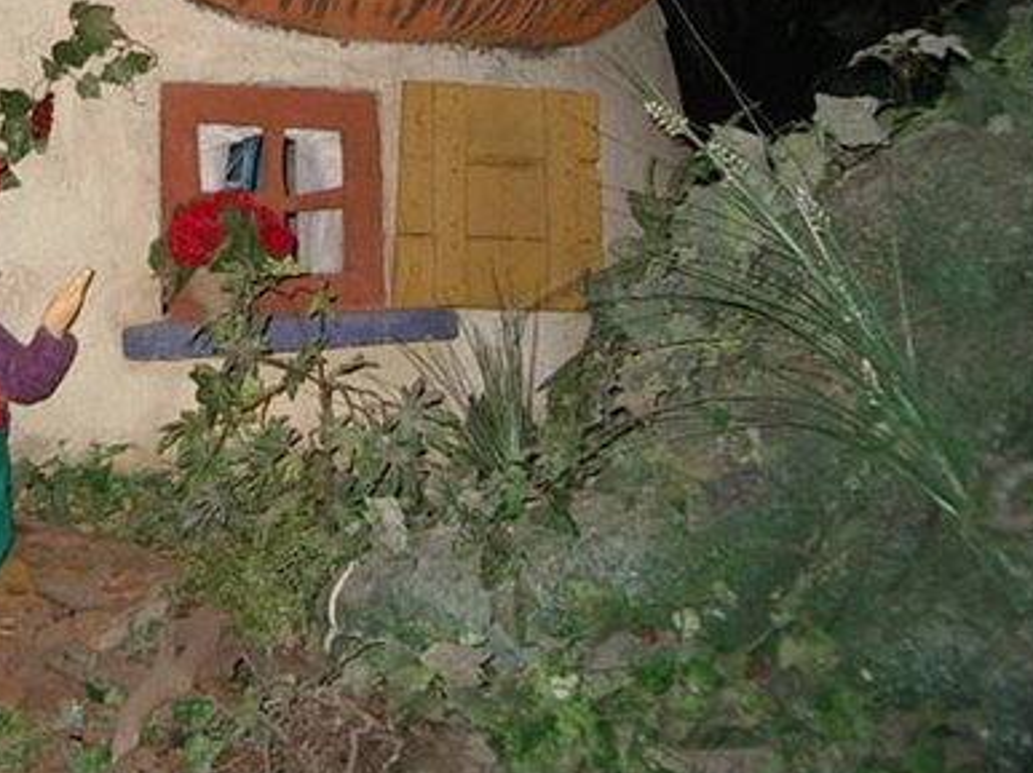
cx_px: 32
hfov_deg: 24.1
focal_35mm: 78
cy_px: -8
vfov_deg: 18.4
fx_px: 2326
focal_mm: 5.8
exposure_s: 1/60
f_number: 2.6
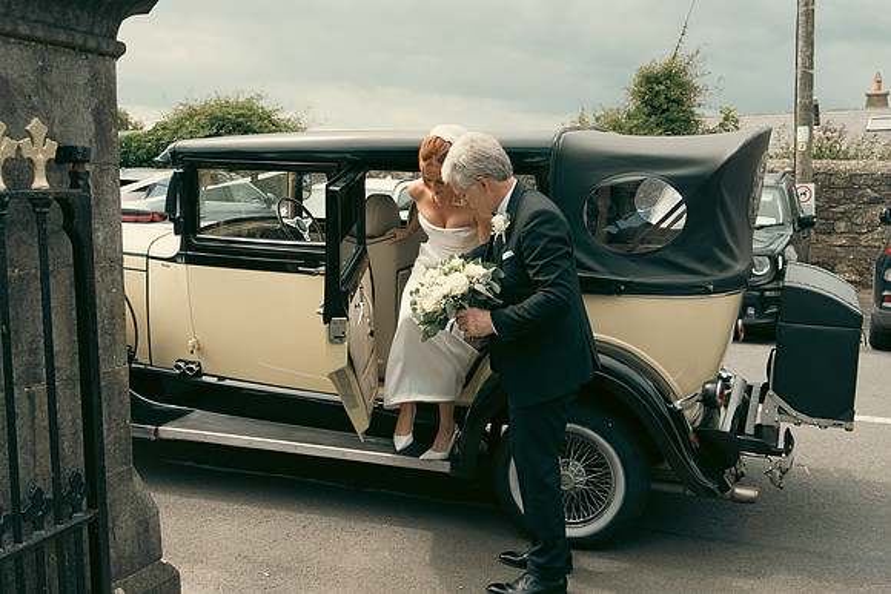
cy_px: 297
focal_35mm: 39
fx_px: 965
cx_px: 446
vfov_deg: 34.2
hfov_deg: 49.5
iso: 125
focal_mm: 26
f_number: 3.5
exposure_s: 1/640
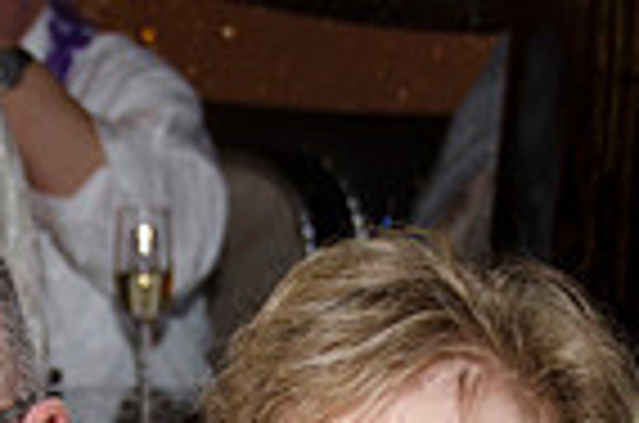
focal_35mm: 220
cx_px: 94
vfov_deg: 6.1
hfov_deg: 9.3
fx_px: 3896
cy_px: 756
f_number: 5.6
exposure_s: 1/60
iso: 400
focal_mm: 36
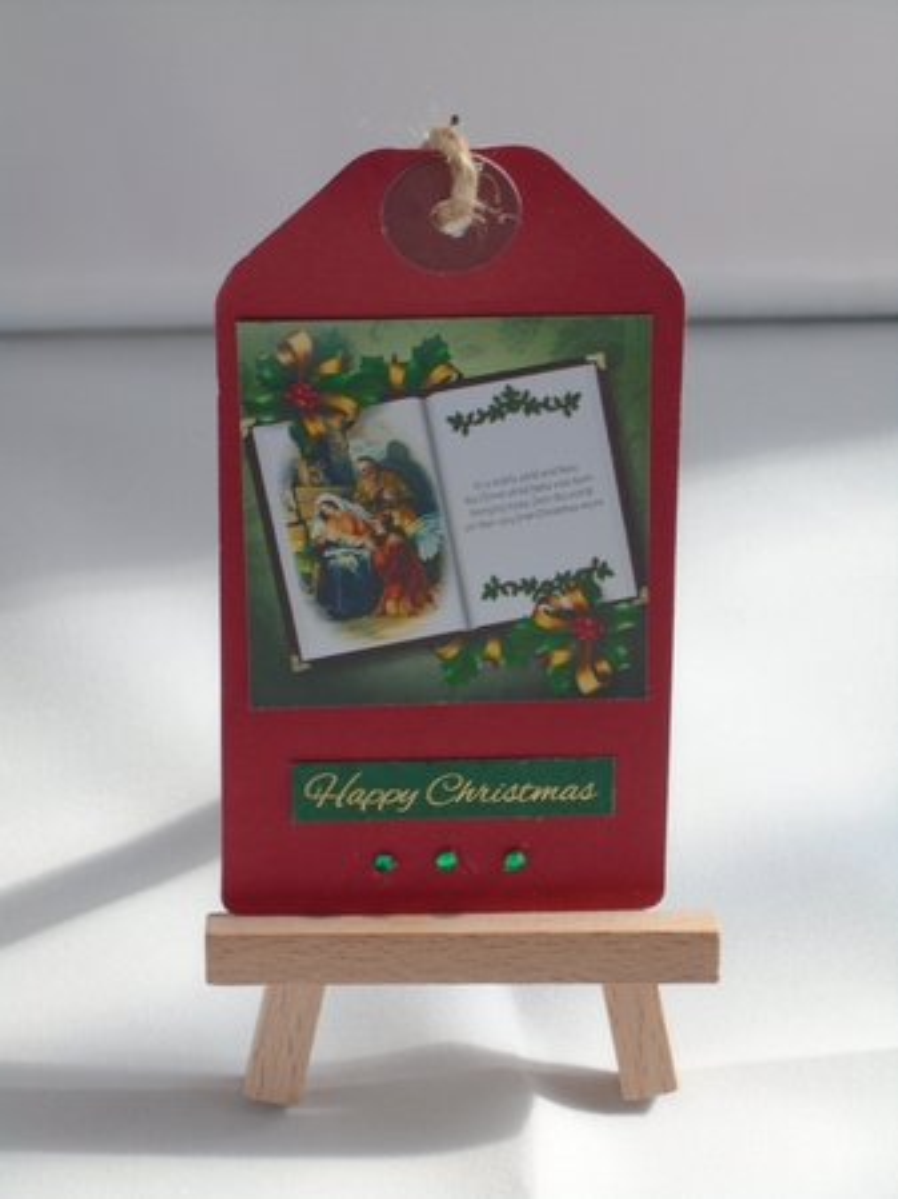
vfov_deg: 18.1
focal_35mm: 109
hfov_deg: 13.6
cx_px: 449
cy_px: 600
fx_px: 3774
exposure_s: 1/200
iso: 100
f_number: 5.8
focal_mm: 19.3
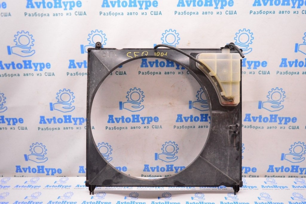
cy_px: 102
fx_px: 229
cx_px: 153
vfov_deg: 47.9
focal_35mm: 27
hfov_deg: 67.4
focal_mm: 18
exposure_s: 1/320
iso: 3200
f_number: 3.5
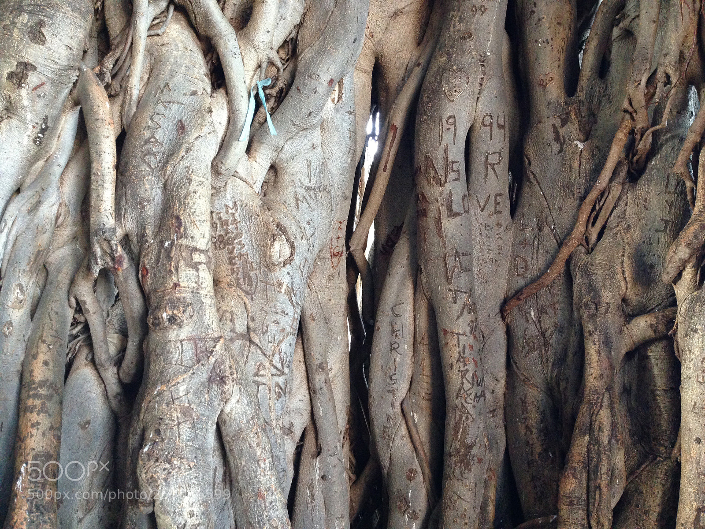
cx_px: 352
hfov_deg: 55.4
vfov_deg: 42.9
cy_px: 264
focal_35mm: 33
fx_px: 672
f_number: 2.4
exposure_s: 1/20
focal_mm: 4.12
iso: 250
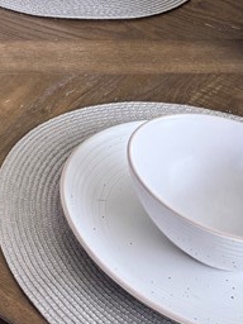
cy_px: -229
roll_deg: +1.2
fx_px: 899
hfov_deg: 13.4
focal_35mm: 96
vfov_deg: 17.3
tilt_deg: -14.9
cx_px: -233
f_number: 1.78
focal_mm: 6.76
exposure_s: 1/120
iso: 160
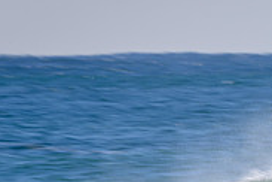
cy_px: 247
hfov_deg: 1.3
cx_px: 303
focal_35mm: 1618
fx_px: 12224
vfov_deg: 0.8
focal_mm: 500
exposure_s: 1/20
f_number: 11
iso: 31
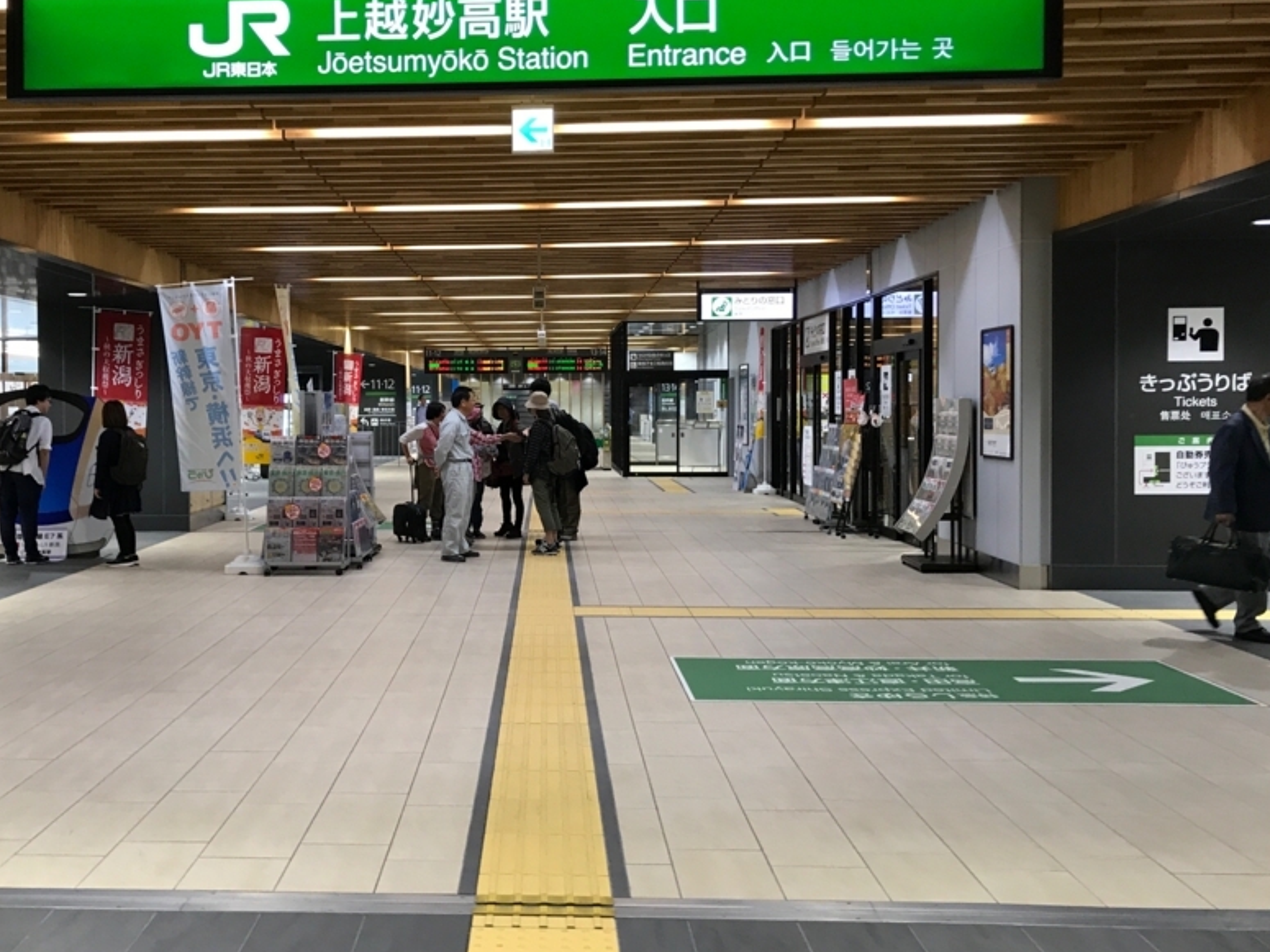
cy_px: 452
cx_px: 472
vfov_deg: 38.6
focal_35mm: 37
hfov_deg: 49.6
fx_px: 1357
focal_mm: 3.99
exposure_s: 1/33
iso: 32
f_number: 1.8
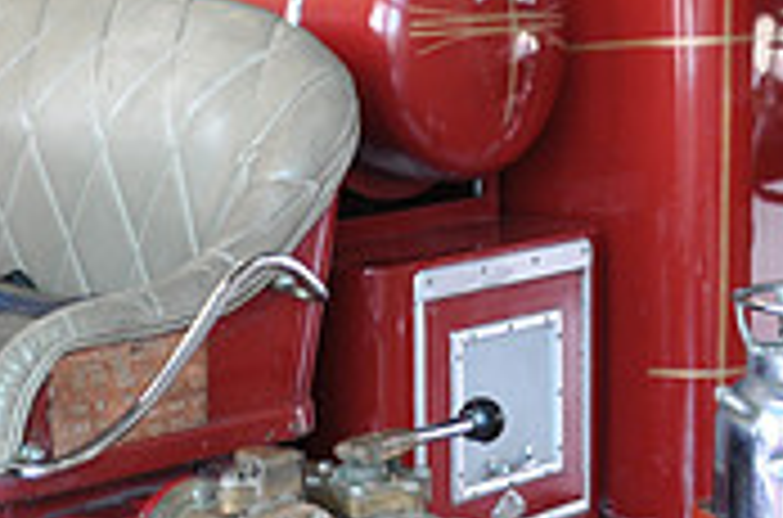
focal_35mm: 90
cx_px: -14
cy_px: 173
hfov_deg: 21.8
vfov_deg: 15.1
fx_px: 1952
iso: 450
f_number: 4
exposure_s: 1/60
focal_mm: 18
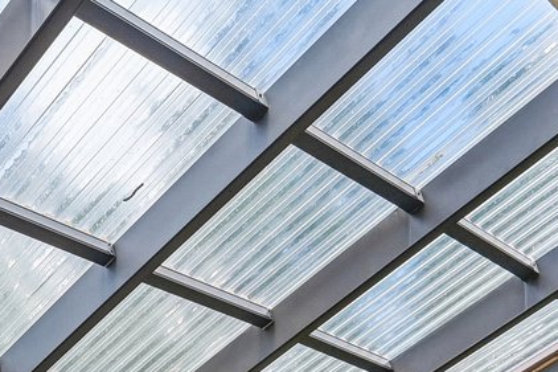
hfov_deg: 27.9
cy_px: 733
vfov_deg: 15.9
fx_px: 1054
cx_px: 1
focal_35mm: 68
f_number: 8
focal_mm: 14
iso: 400
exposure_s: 1/400
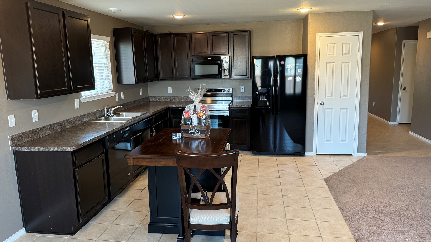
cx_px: 213
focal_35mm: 27
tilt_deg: -9.3
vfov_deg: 42.9
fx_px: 309
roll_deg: +1.7
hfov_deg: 69.9
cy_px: 115
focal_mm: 6.76
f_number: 1.78
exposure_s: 1/60
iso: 200
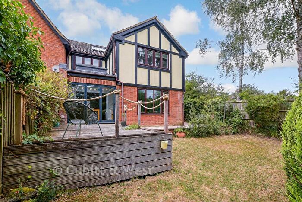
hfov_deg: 100.4
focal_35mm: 15
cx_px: 151
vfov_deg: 77.4
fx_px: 126
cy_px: 101
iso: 160
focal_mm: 10
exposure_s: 1/60
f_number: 8
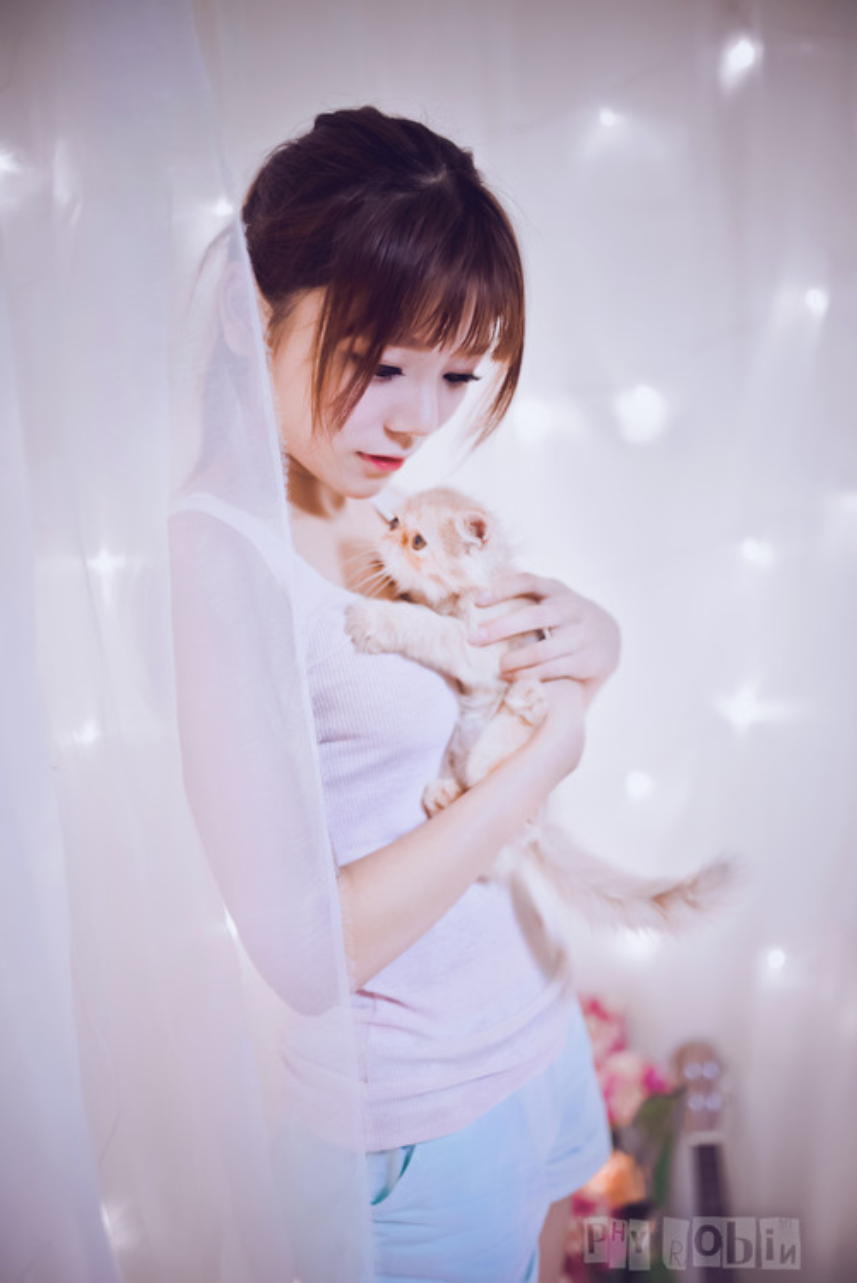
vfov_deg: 54.4
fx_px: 1248
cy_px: 642
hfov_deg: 37.9
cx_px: 428
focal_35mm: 35
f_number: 1.4
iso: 1000
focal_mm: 35
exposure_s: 1/100
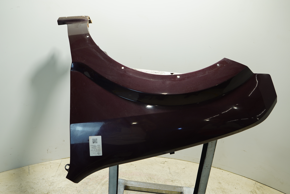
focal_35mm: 31
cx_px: 145
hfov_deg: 60.3
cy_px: 97
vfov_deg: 42.3
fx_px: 250
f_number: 4
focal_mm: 21
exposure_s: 1/60
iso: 125
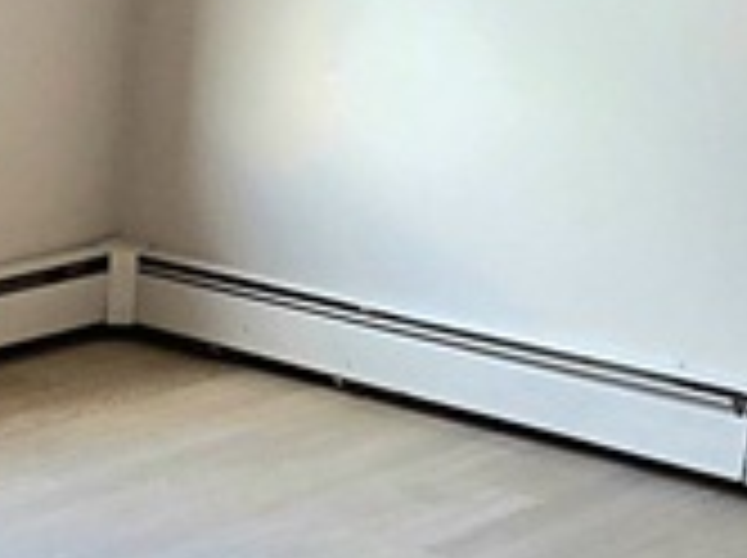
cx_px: -464
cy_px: 450
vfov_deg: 15.6
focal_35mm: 94
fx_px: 2026
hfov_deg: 18.0
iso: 100
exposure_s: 1/60.2
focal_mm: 2.2
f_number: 2.2
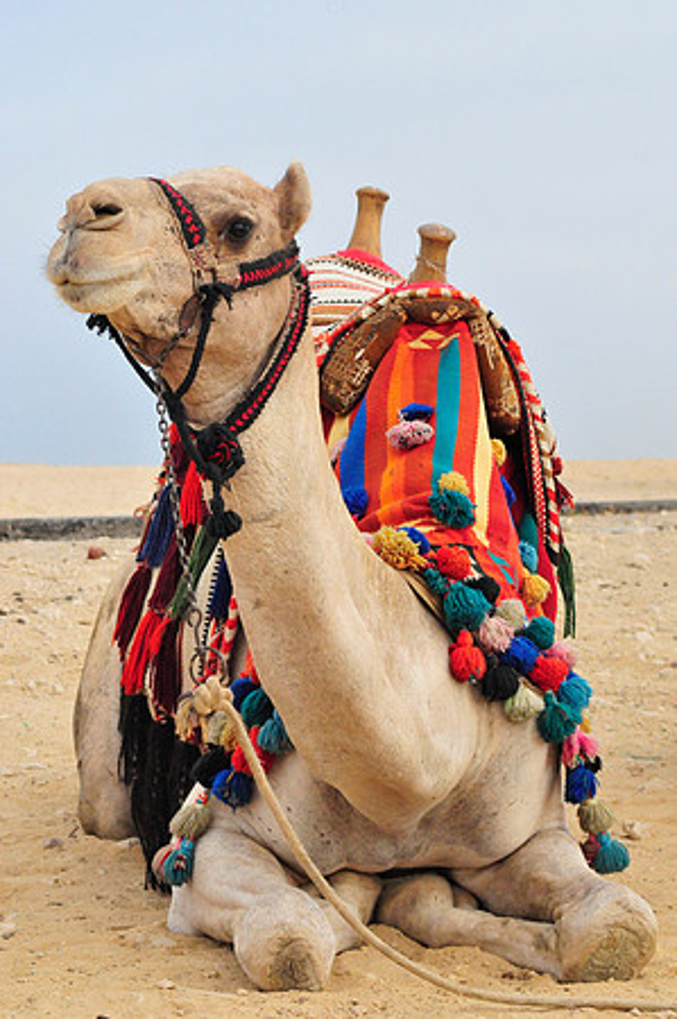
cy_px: 510
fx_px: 2969
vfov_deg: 19.5
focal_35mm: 105
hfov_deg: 13.0
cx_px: 338
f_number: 11
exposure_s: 1/2000
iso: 2000
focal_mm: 70
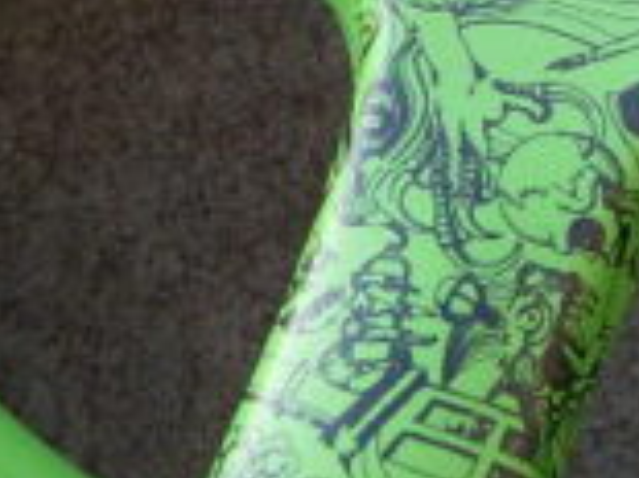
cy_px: -185
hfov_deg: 10.8
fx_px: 3339
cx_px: 676
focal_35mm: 181
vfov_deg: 8.1
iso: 80
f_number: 2.8
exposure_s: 1/180
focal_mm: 6.3
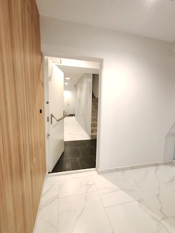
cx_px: 88
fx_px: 108
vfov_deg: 94.5
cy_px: 116
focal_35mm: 16
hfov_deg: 78.1
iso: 800
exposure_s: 1/25
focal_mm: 1.96
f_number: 2.2
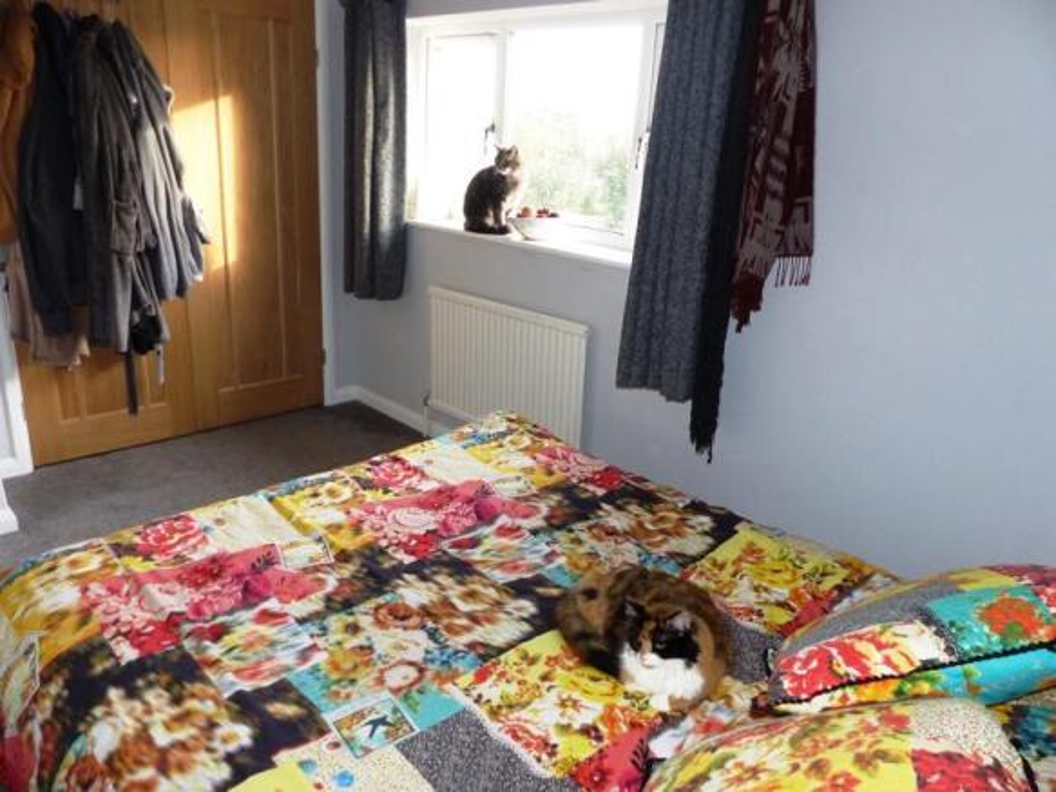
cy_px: 396
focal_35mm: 25
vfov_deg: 54.9
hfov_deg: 69.4
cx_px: 528
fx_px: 762
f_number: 2.8
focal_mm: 4.5
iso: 250
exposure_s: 1/60
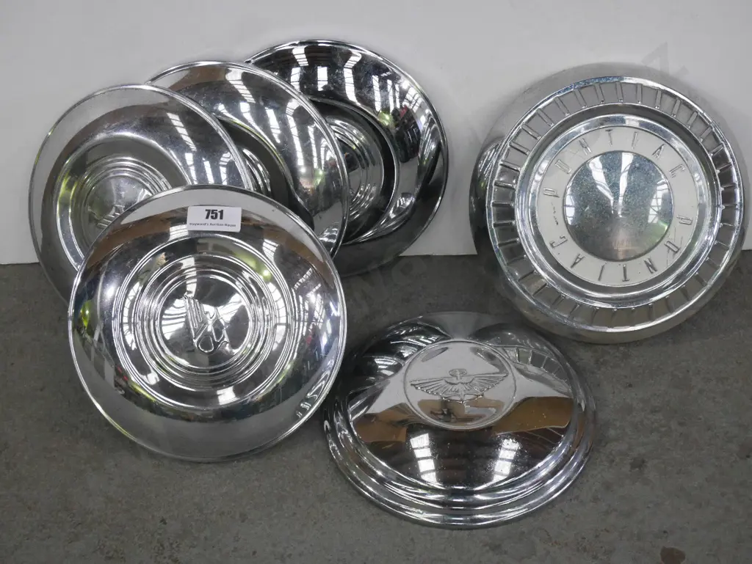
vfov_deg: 22.9
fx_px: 1391
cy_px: 282
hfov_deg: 30.3
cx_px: 376
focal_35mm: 64
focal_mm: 32
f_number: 5.6
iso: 3200
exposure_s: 1/80
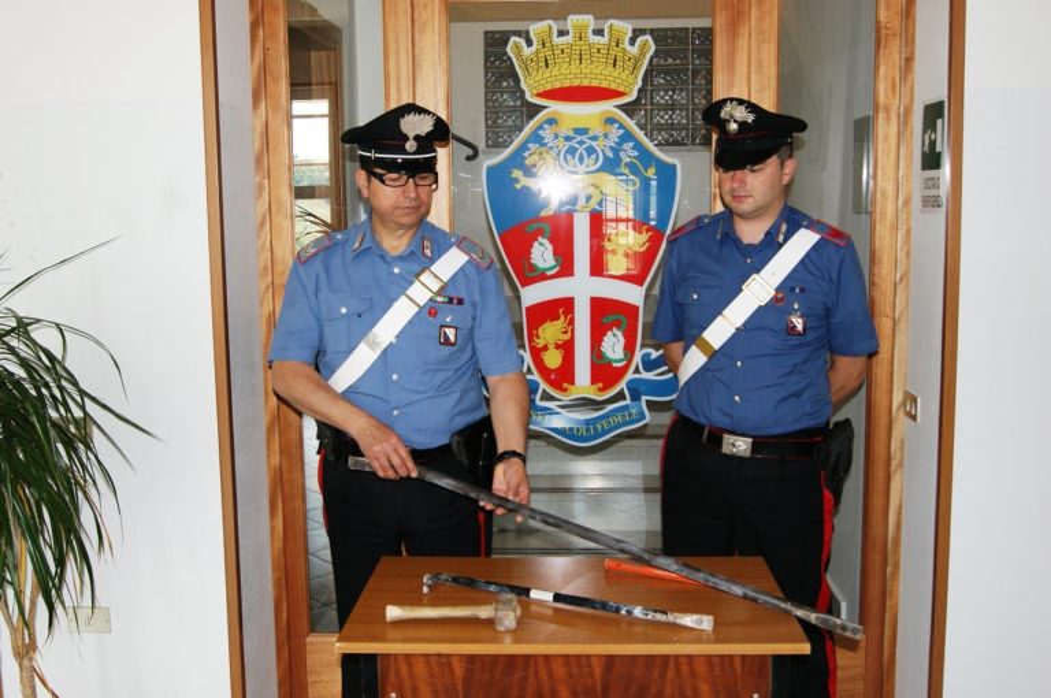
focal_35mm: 36
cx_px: 526
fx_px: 1050
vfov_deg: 36.8
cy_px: 349
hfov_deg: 53.2
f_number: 5.6
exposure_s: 1/60
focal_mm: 24
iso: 400
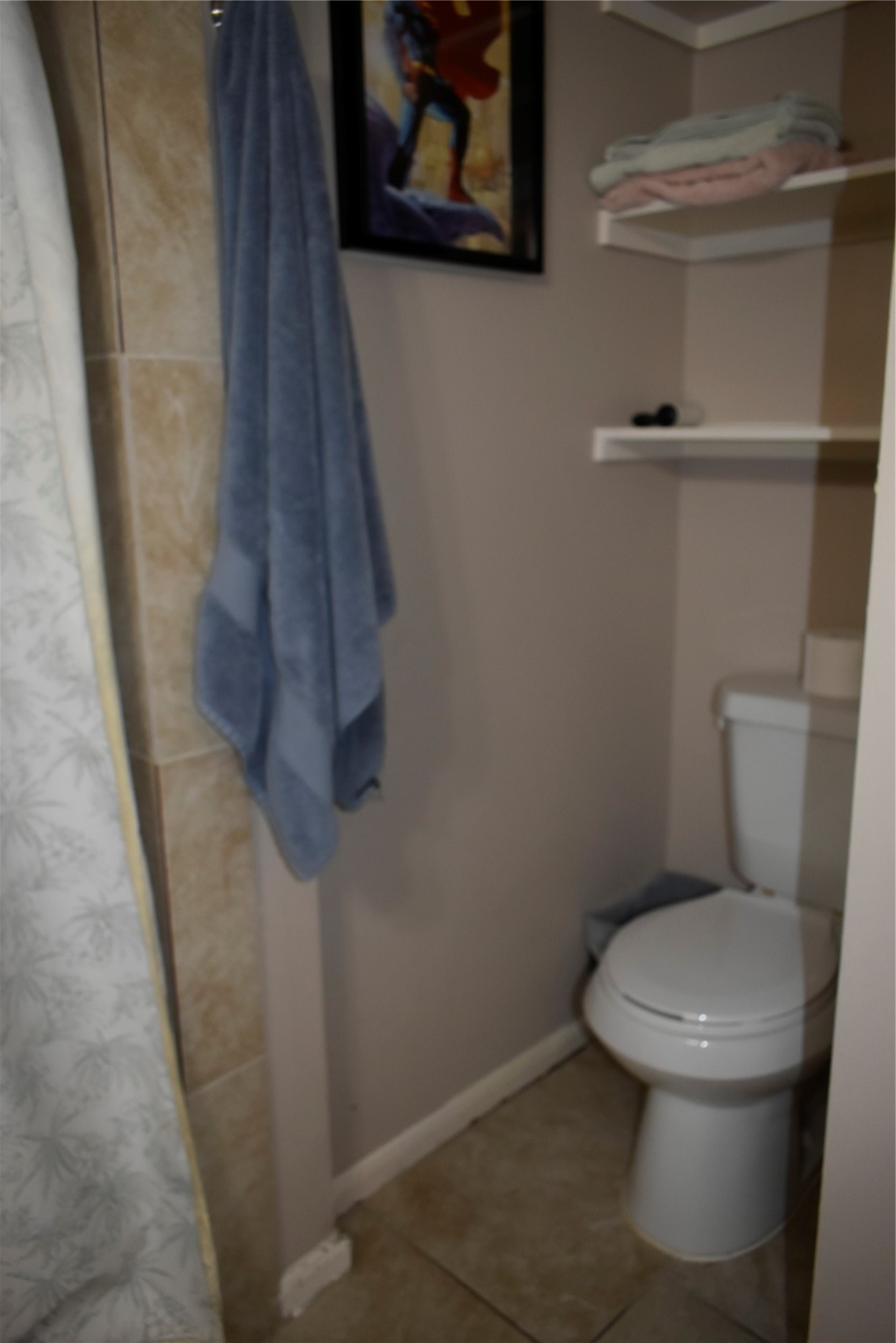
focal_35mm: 27
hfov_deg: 47.9
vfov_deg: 67.4
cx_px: 448
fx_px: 1008
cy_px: 672
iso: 800
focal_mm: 18
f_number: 4
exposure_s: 1/60
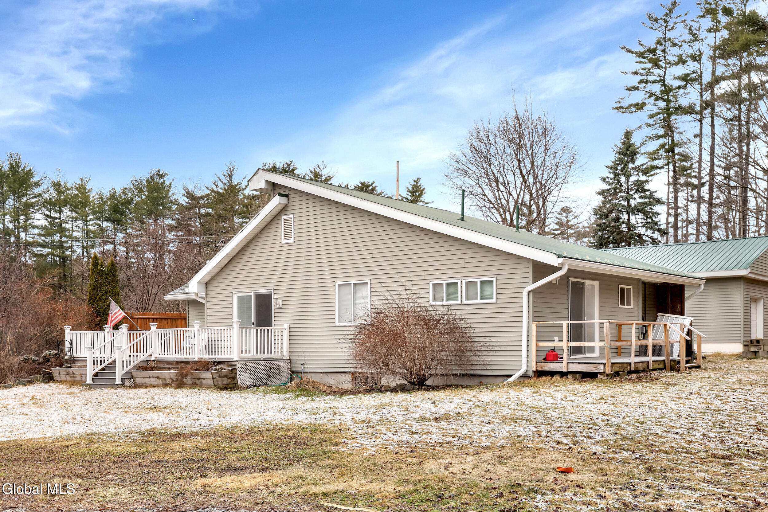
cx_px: 384
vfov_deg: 37.9
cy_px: 256
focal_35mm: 35
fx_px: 747
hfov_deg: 54.4
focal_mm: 35
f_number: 4
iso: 320
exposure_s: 1/2000
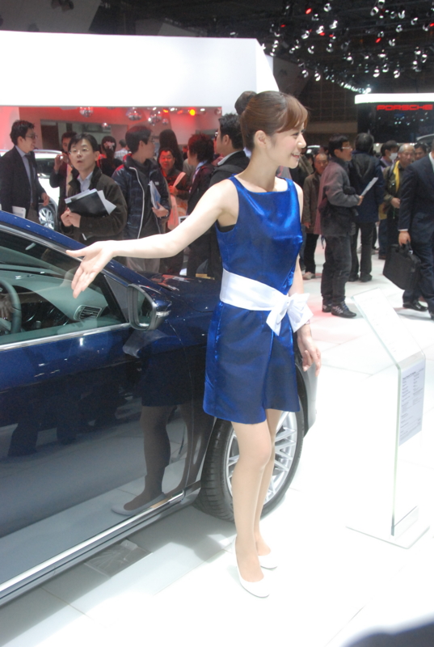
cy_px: 324
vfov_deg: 49.5
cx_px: 217
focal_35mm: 39
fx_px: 702
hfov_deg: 34.4
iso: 1600
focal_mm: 26
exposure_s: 1/200
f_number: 9
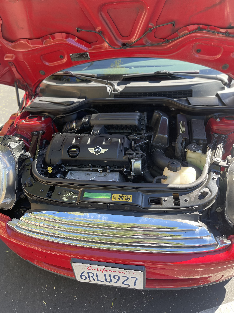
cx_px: 117
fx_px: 234
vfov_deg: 67.3
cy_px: 156
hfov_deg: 53.1
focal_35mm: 26
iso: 50
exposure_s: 1/302
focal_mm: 5.1
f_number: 1.6
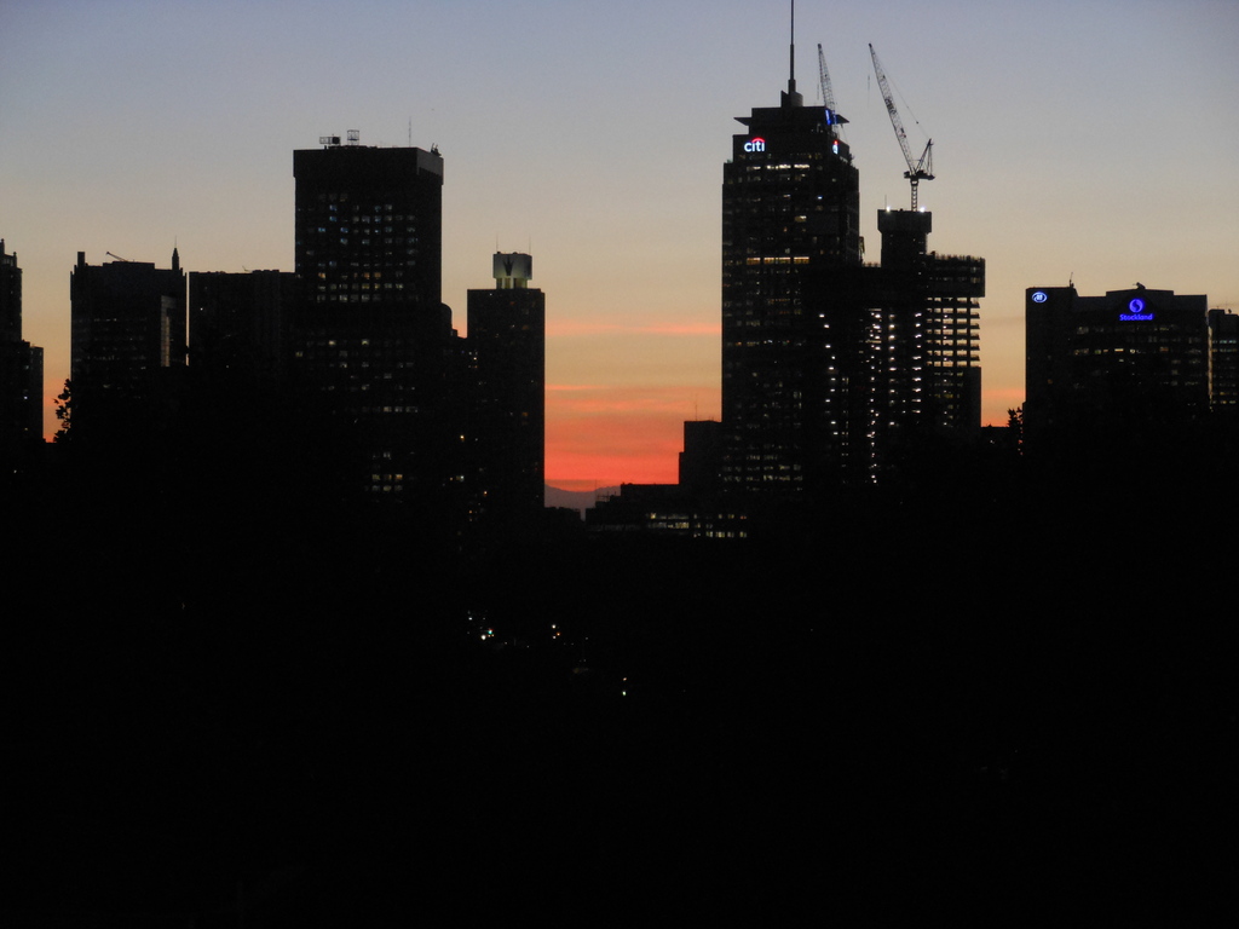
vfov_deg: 13.3
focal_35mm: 111
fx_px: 3973
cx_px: 620
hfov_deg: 17.7
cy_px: 464
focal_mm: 19.7
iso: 320
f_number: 4.8
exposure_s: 1/30
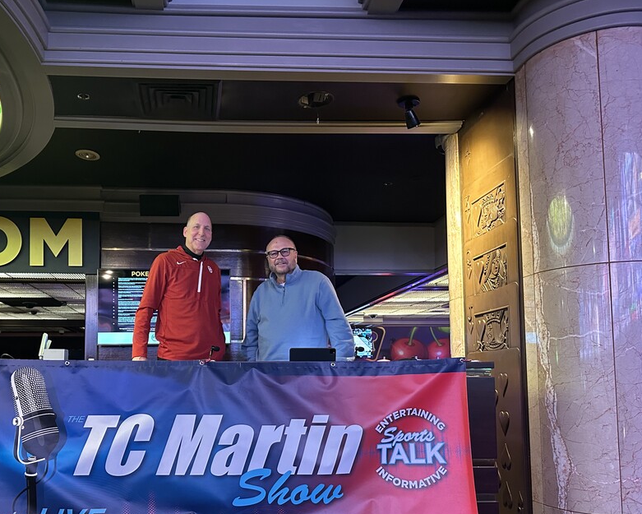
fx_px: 608
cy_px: 326
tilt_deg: +5.0
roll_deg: +0.4
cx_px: 229
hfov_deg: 54.8
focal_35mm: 32
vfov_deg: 45.4
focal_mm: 6.86
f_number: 1.78
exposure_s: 1/40
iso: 640
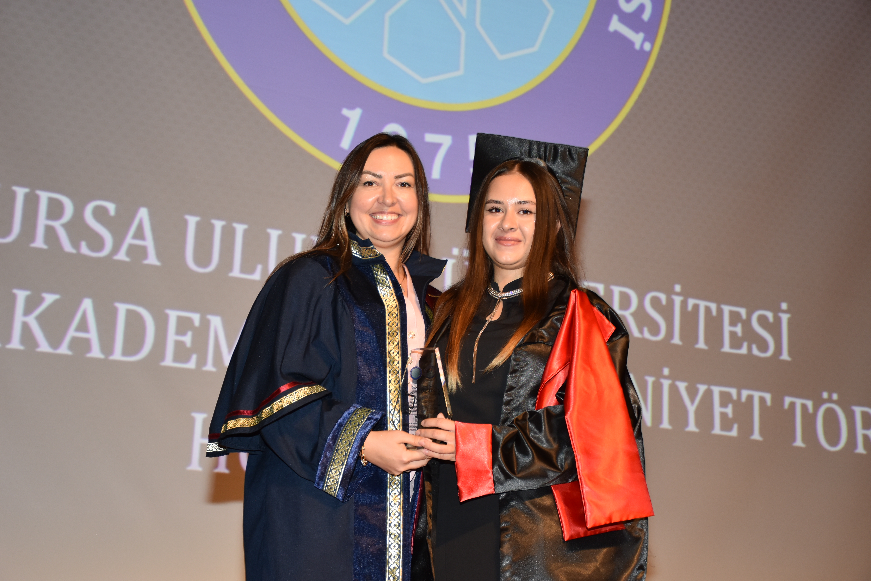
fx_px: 1525
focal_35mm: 63
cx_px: 436
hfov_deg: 31.9
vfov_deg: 21.6
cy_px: 290
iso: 640
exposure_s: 1/60
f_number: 4.5
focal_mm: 42
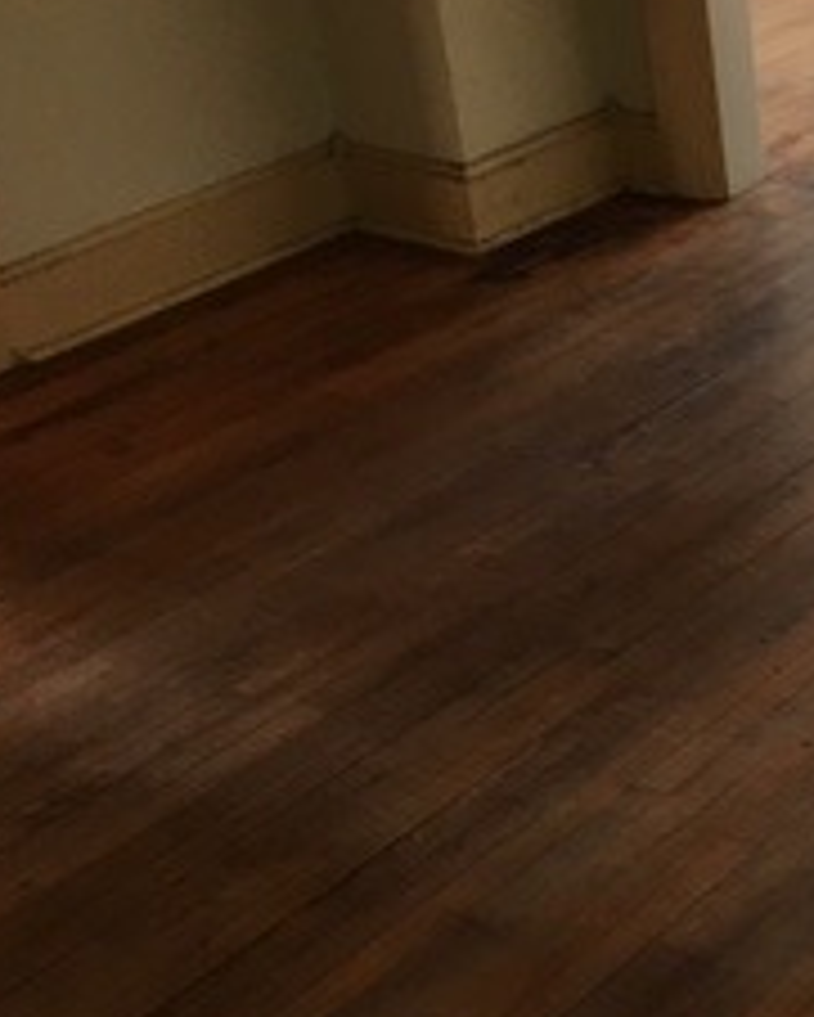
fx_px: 2408
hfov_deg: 16.5
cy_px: 504
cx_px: 1408
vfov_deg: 23.8
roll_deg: +0.0
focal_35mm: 80
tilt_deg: -25.5
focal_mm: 4.15
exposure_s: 1/30
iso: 40
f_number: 2.2
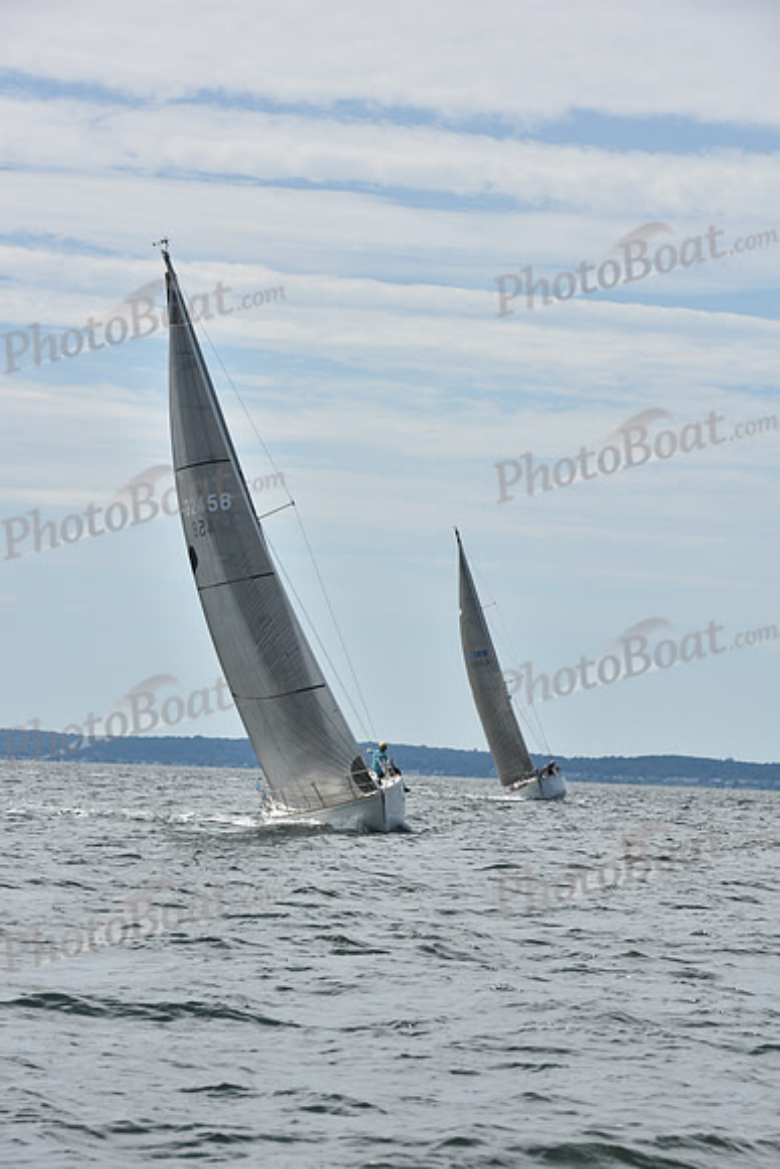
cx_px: 390
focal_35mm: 140
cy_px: 584
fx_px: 4547
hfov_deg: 9.8
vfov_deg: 14.7
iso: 320
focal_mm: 140
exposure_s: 1/1000
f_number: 13
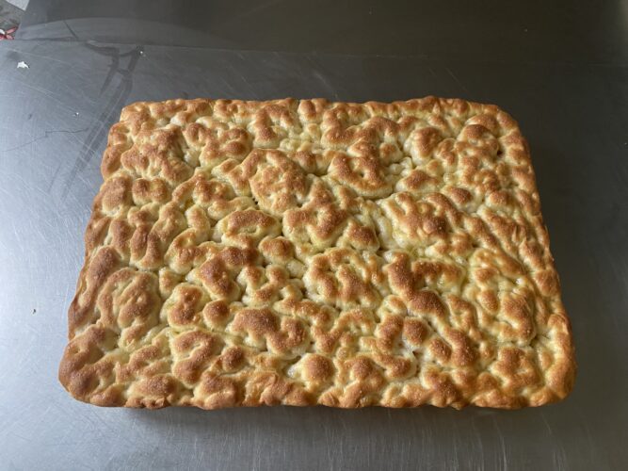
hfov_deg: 67.3
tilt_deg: -65.5
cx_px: 314
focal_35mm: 26
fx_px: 472
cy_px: 236
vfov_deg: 53.0
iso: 200
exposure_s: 1/60
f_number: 1.8
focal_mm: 4.25
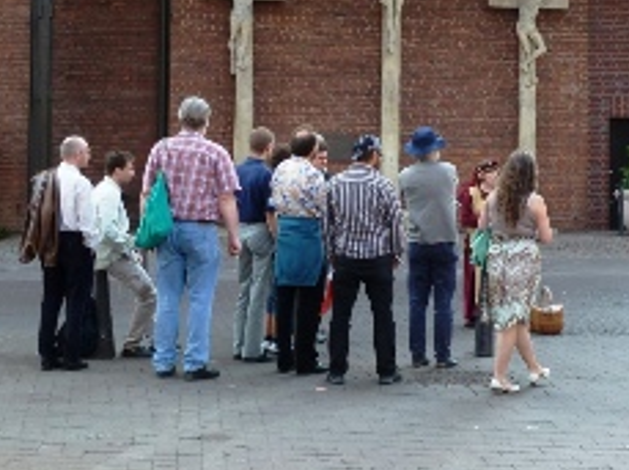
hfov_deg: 25.1
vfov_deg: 18.9
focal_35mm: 77
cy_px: 104
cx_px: 453
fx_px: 1397
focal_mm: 7.3
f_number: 3.7
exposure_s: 1/60
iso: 80
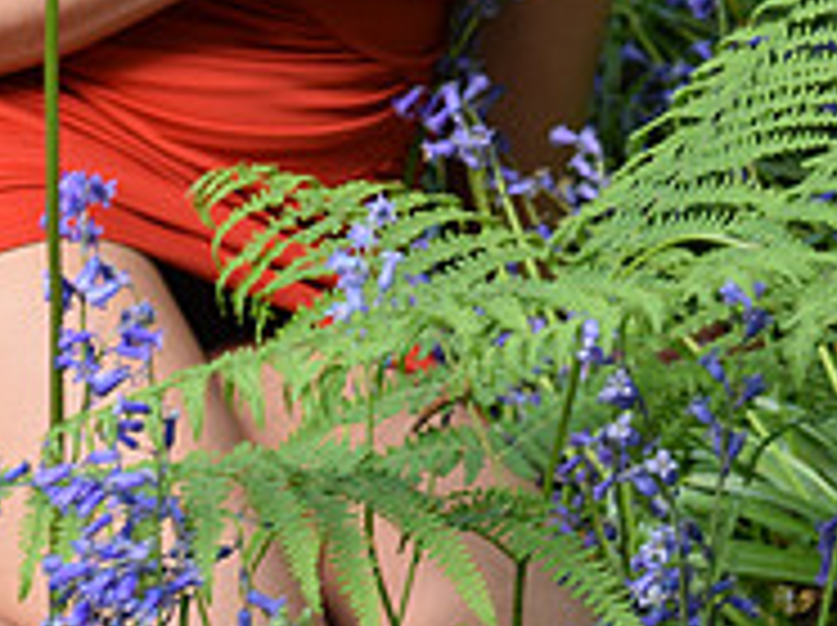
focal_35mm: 306
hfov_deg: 6.5
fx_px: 7389
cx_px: 349
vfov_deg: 4.8
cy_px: -311
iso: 100
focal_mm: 68
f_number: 5.6
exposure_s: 1/40
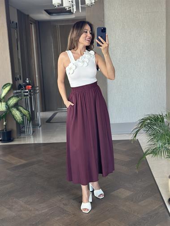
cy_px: 113
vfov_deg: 39.6
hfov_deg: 30.3
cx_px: 85
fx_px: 314
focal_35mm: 48
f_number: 1.78
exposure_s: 1/60
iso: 125
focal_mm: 6.86
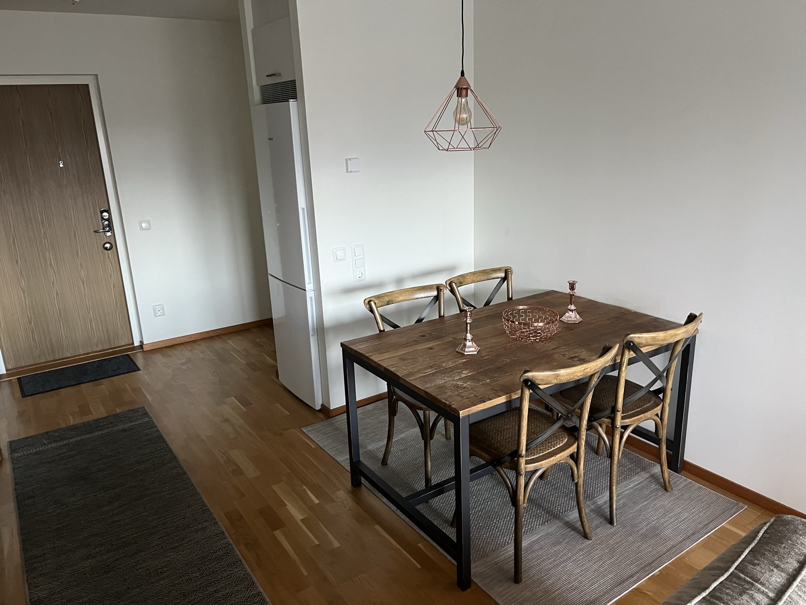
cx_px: 403
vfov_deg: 53.1
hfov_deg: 67.3
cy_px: 302
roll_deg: +2.8
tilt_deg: -16.6
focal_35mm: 26
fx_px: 605
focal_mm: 5.1
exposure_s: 1/60
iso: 500
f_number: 1.6
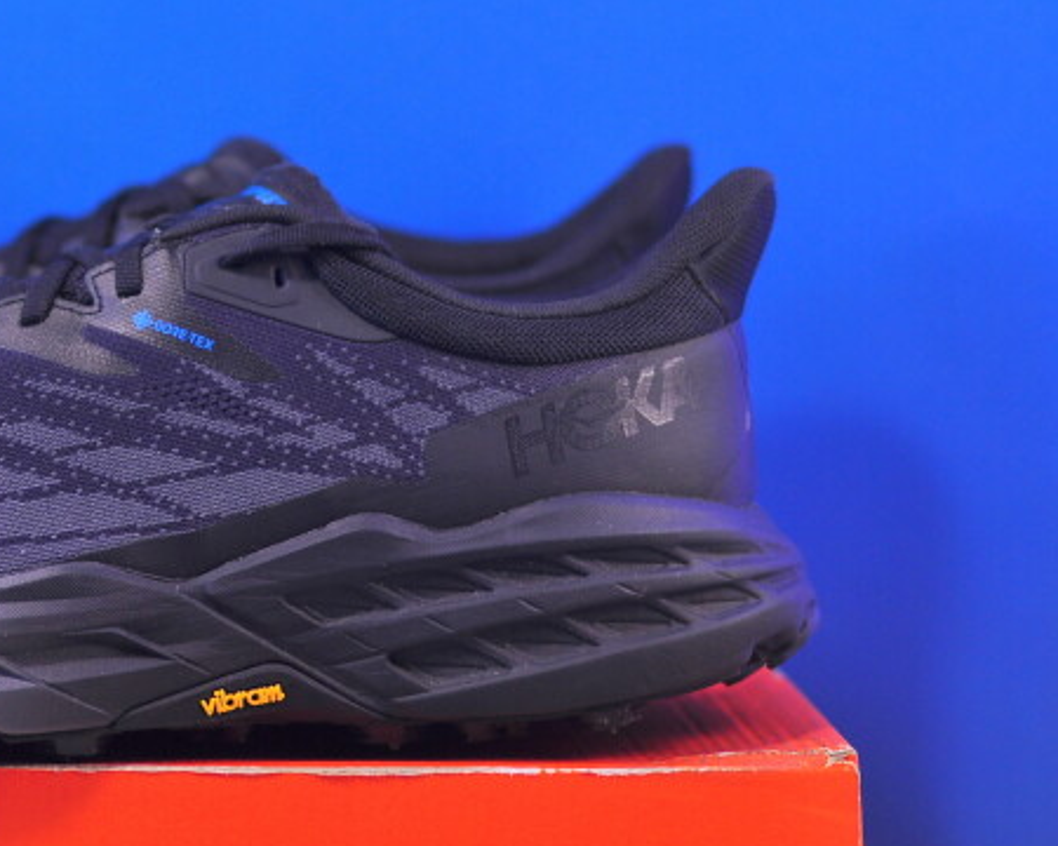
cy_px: 246
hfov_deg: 15.2
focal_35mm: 125
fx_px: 3914
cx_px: 120
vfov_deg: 12.3
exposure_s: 1/320
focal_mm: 50
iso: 250
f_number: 2.2
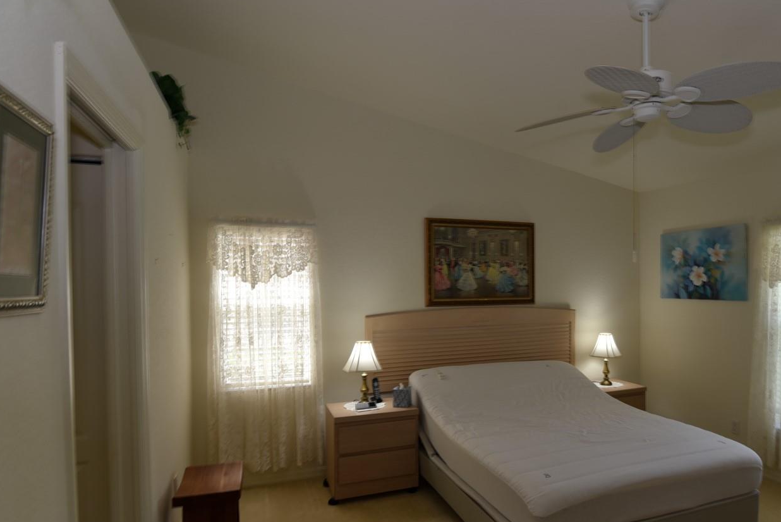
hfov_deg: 77.7
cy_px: 292
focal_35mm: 22
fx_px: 477
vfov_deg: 57.1
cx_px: 469
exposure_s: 1/125
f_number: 5.6
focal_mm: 17
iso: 640
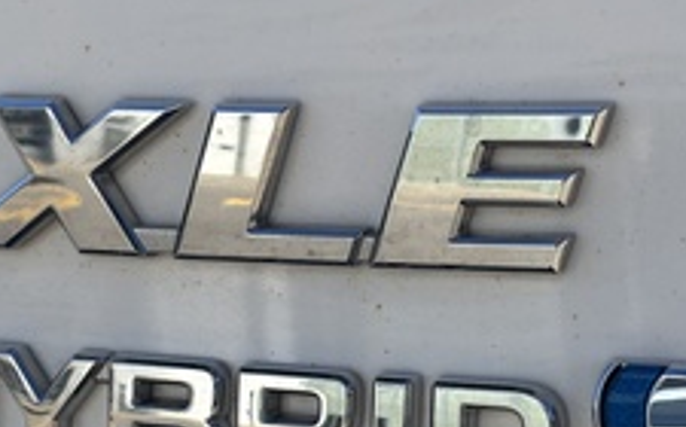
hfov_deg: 20.2
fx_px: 1923
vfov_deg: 12.6
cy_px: 343
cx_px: 317
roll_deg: +1.6
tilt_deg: -14.3
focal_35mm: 103
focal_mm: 5.96
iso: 32
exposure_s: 1/2288
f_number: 1.6
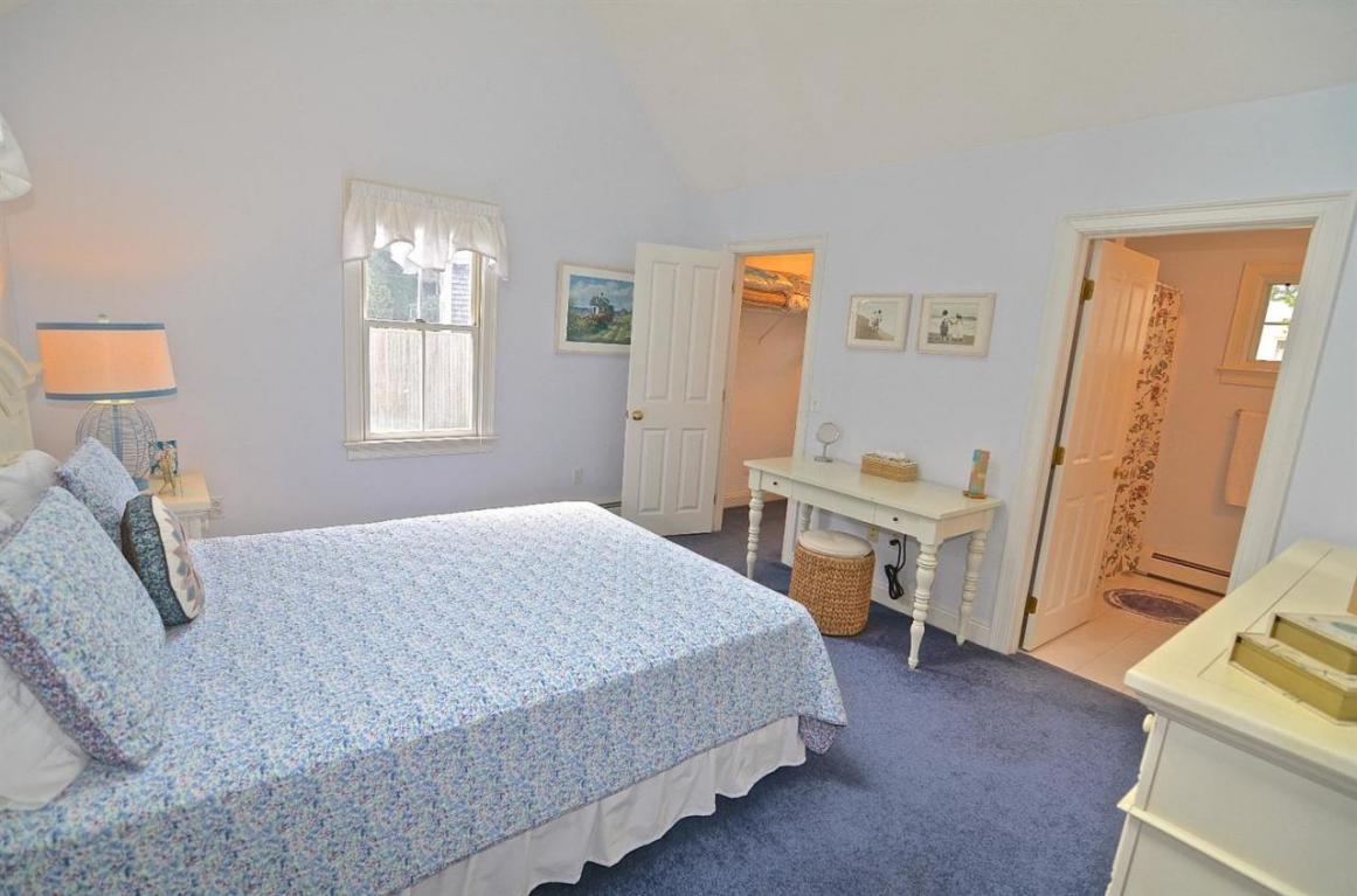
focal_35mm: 16
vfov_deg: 71.7
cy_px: 448
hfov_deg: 95.1
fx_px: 620
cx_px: 678
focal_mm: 11
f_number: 4
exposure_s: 1/60
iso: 200
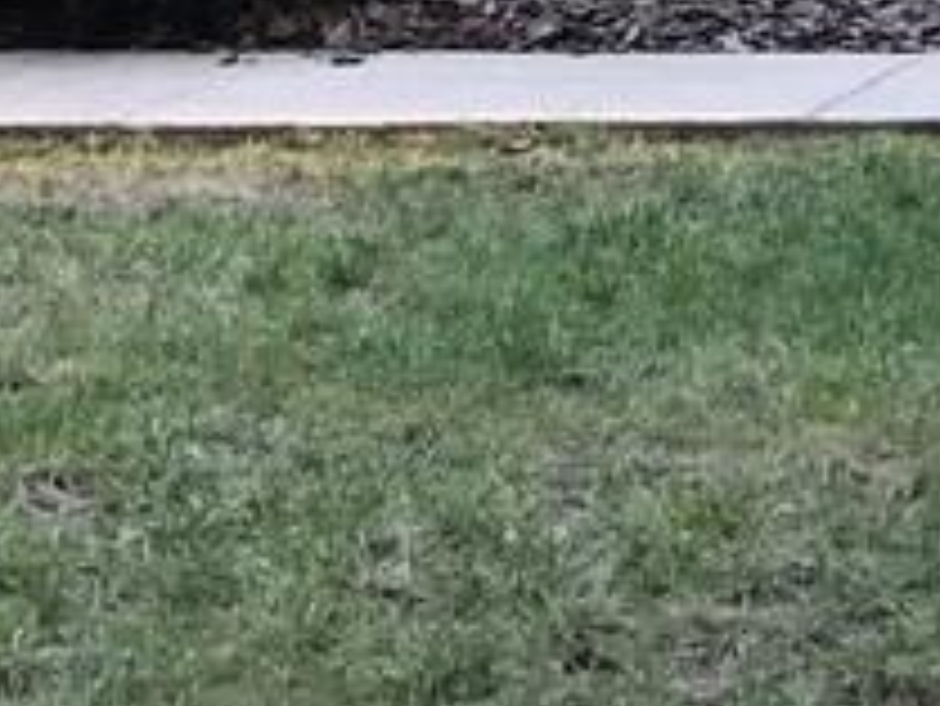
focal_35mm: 137
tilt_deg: +8.3
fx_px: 3722
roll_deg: +0.1
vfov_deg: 9.9
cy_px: -769
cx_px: 1318
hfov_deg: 13.7
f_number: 1.8
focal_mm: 3.99
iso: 40
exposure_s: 1/120
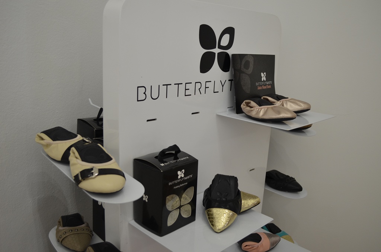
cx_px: 190
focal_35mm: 33
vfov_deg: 39.8
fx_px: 348
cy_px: 126
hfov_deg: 57.3
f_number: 4
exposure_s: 1/60
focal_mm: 22
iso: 500
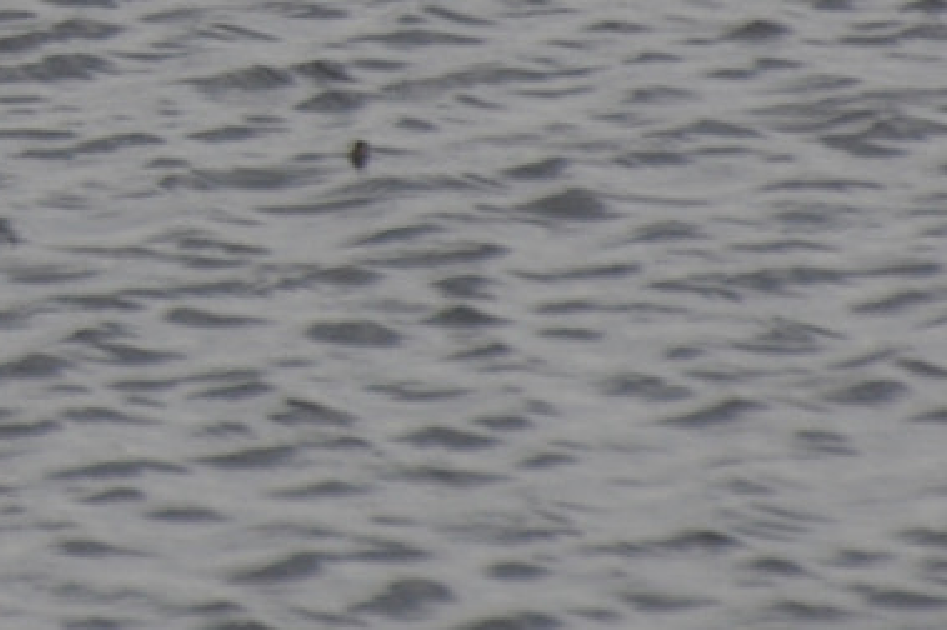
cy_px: -580
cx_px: -1312
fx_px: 63945
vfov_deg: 0.6
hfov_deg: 0.8
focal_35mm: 2433
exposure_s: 1/400
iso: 200
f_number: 10
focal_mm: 300
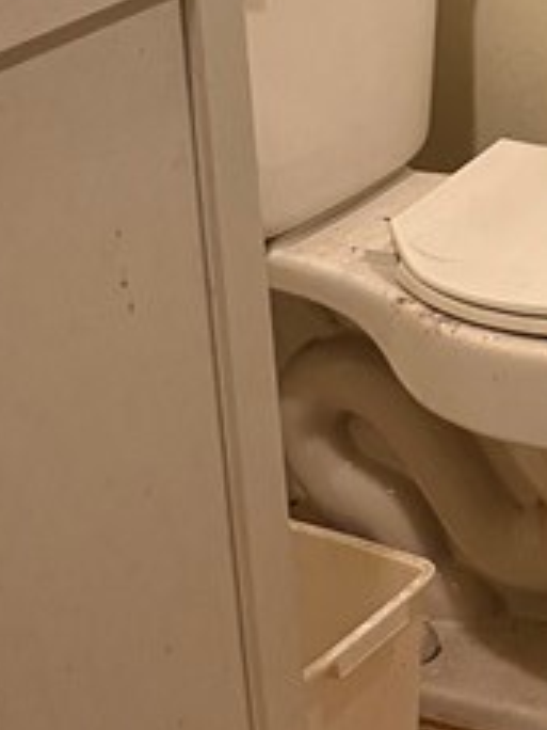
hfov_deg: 12.5
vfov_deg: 16.8
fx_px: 2275
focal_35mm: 108
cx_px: 1001
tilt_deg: -10.1
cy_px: -311
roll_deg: +0.9
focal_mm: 6.76
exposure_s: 1/60
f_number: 1.78
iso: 500
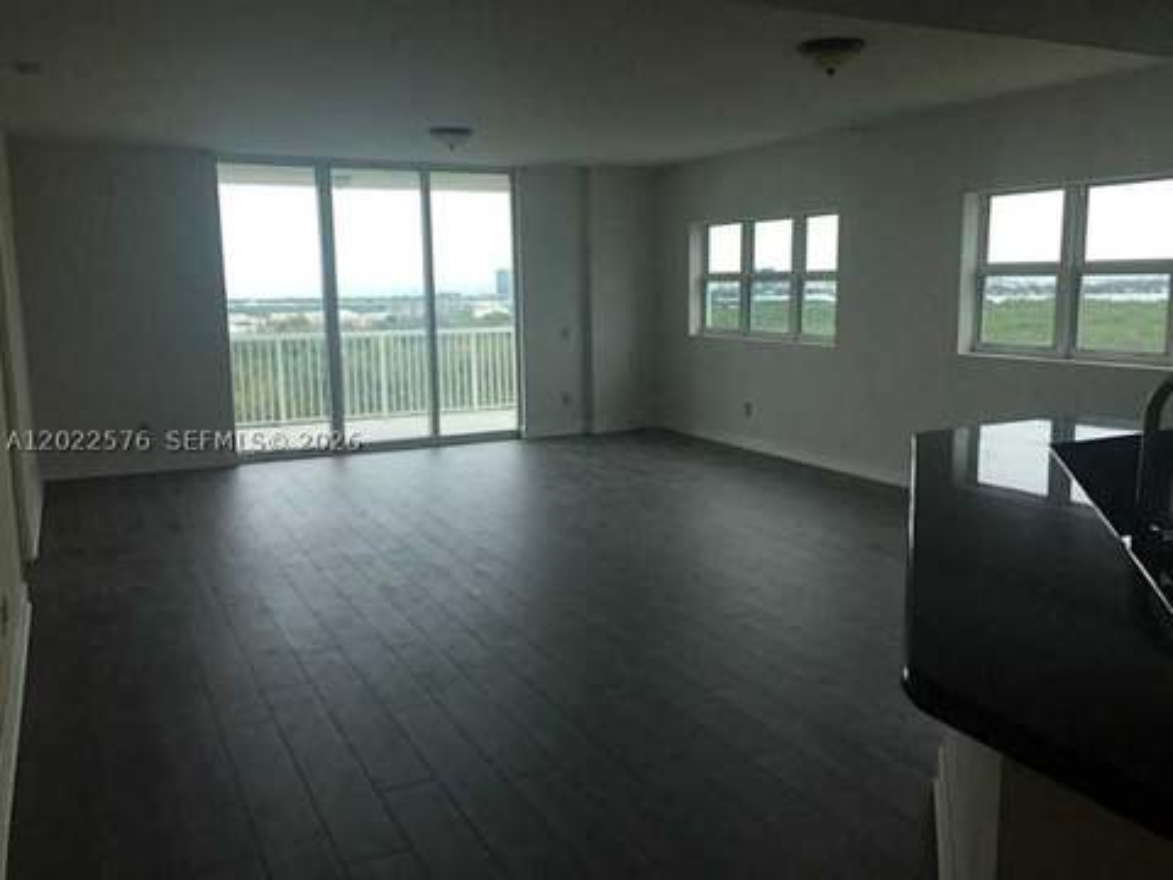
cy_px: 440
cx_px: 586
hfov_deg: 61.7
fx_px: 983
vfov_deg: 48.2
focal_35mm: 29
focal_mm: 4.15
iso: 32
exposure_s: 1/186
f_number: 2.2
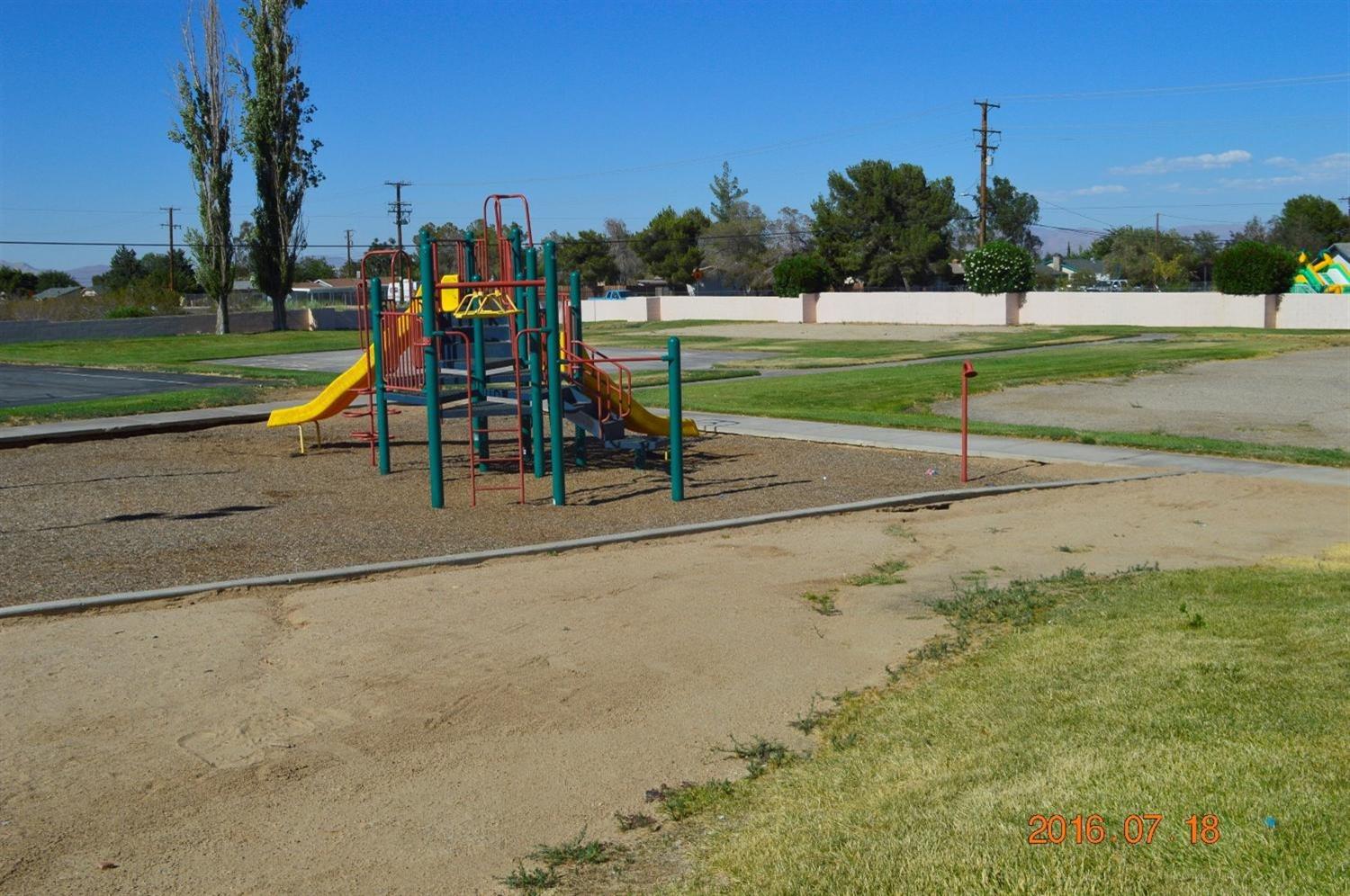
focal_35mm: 36
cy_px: 448
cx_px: 675
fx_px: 1348
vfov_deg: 36.8
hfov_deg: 53.2
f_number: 11
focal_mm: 24
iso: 220
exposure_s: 1/500
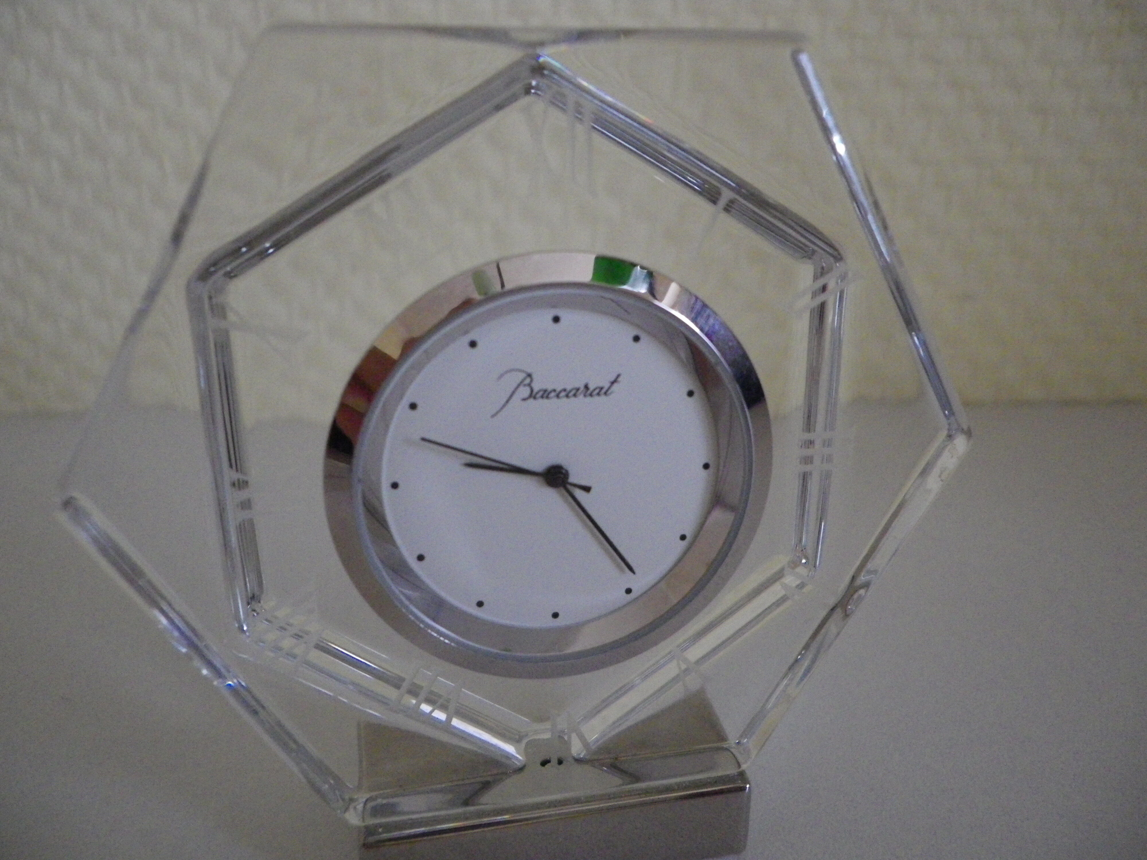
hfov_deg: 63.4
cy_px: 430
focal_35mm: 28
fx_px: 928
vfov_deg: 49.7
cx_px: 574
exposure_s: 1/60
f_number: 2.6
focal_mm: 4.9
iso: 500
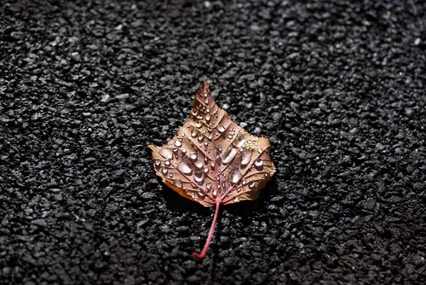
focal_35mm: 105
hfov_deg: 19.4
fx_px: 1243
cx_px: 213
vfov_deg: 13.1
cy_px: 142
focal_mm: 105
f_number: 6.3
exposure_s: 1/3200
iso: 400
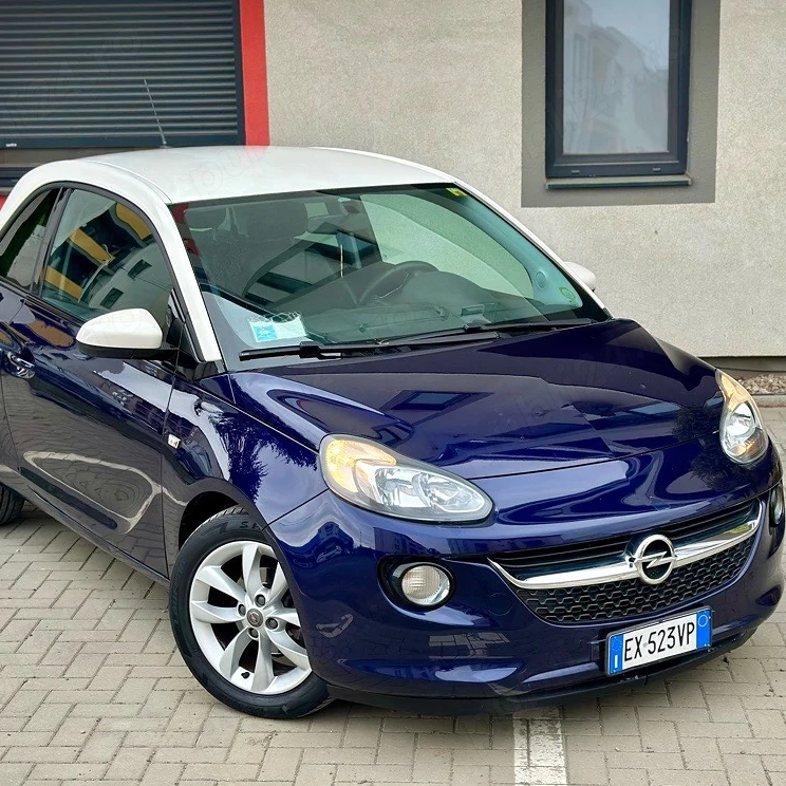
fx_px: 1464
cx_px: 372
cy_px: 394
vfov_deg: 30.0
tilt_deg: -13.4
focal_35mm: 57
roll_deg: +1.4
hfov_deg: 30.0
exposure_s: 1/364
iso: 80
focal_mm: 6.86
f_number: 1.78
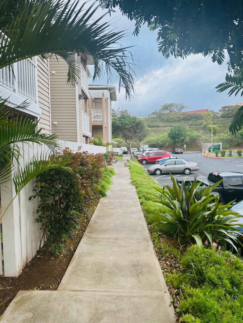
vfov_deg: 71.6
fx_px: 225
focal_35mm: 24
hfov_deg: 56.8
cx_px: 122
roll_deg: -0.2
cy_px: 162
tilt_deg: -1.9
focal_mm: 6.86
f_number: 1.78
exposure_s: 1/169
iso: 64
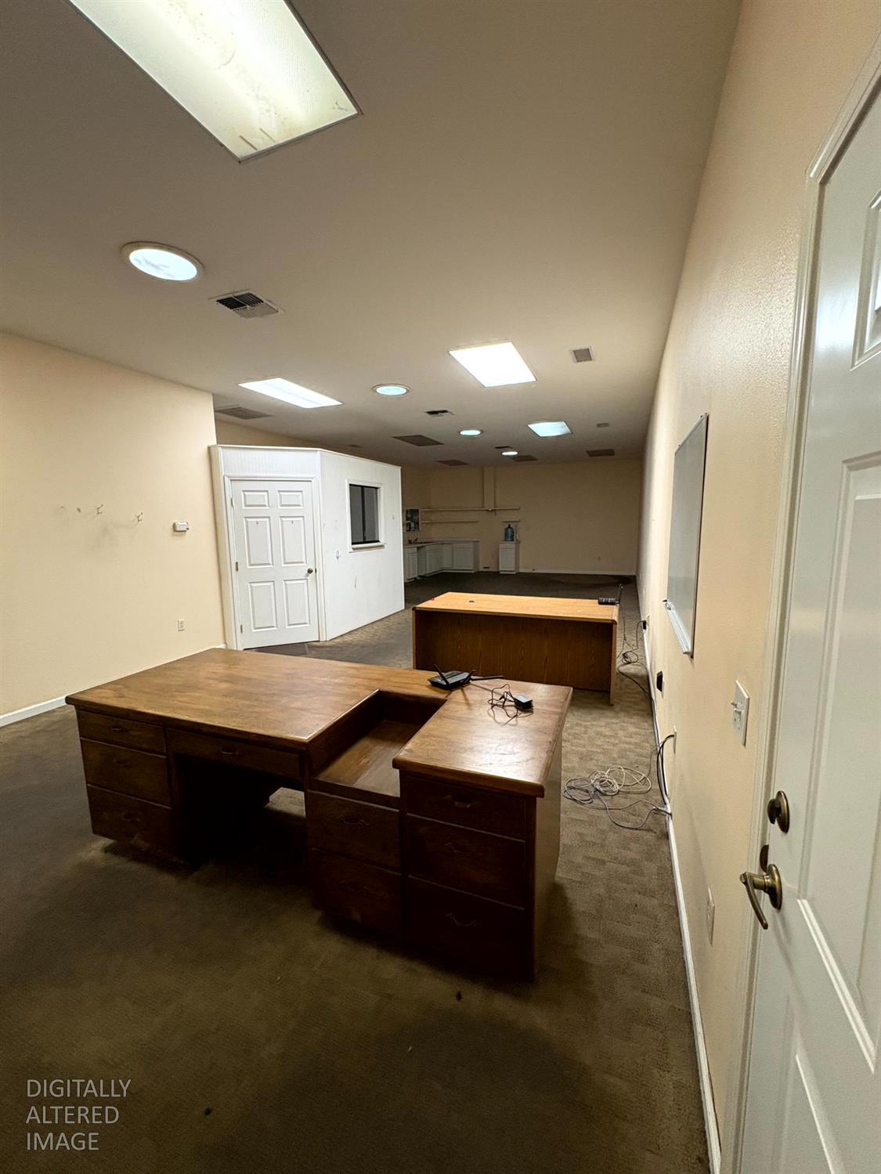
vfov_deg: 102.0
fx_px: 475
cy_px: 587
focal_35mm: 14
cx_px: 440
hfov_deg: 85.7
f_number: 2.2
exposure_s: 1/60
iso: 400
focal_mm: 2.22
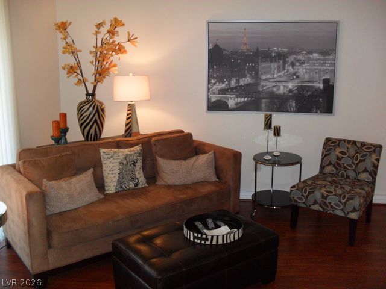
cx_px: 193
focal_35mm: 35
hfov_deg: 52.6
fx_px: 390
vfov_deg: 40.7
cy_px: 144
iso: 200
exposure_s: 1/45
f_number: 3
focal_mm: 6.3
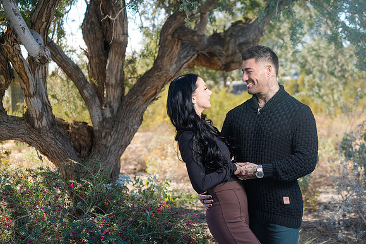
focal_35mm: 75
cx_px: 183
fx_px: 763
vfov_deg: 18.2
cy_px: 122
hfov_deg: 27.0
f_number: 4.5
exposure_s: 1/250
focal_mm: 75
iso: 100
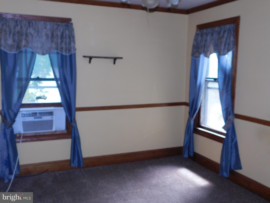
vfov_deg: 39.7
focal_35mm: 36
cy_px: 102
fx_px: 281
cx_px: 135
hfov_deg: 51.4
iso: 200
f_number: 3.5
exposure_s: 1/30
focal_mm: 6.3
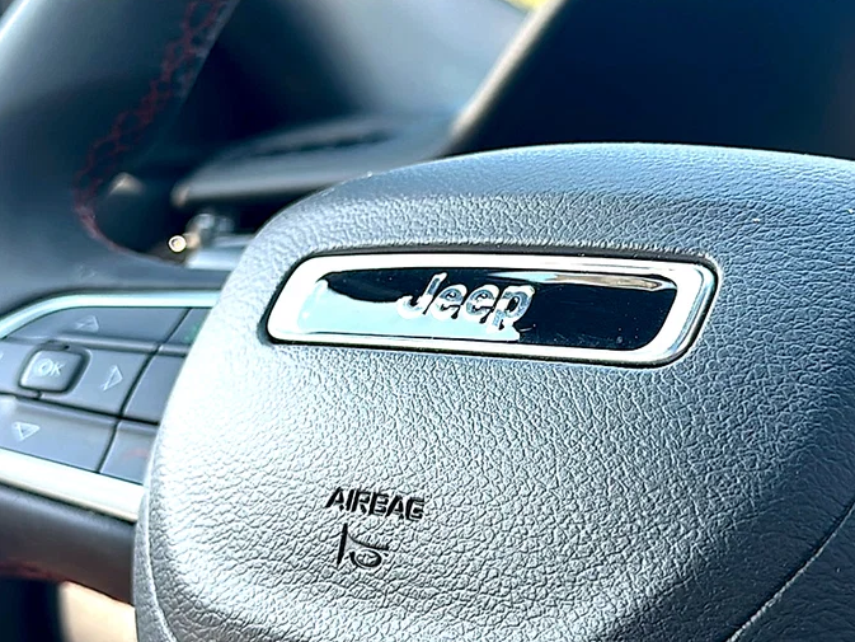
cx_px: 441
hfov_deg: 36.8
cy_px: 326
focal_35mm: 52
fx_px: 1285
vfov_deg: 28.0
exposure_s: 1/275
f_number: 1.78
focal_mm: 6.86
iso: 80
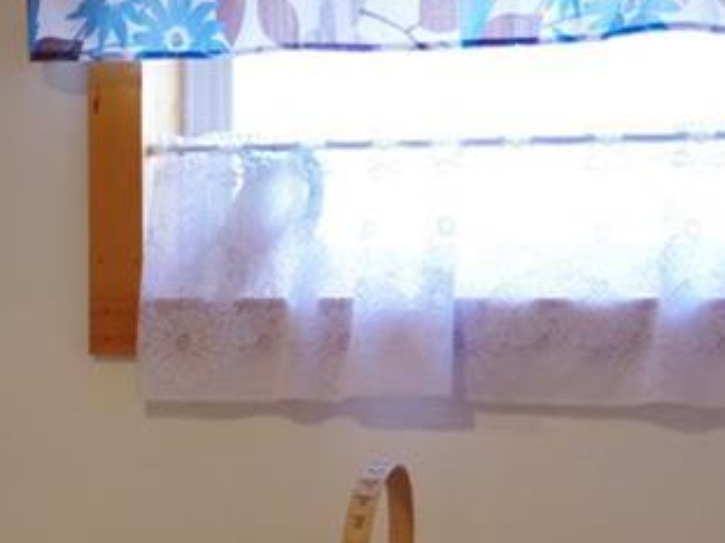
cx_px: -26
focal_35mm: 114
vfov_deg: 12.5
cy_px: 720
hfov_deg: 16.8
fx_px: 2387
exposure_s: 1/50
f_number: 4
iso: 1250
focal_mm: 24
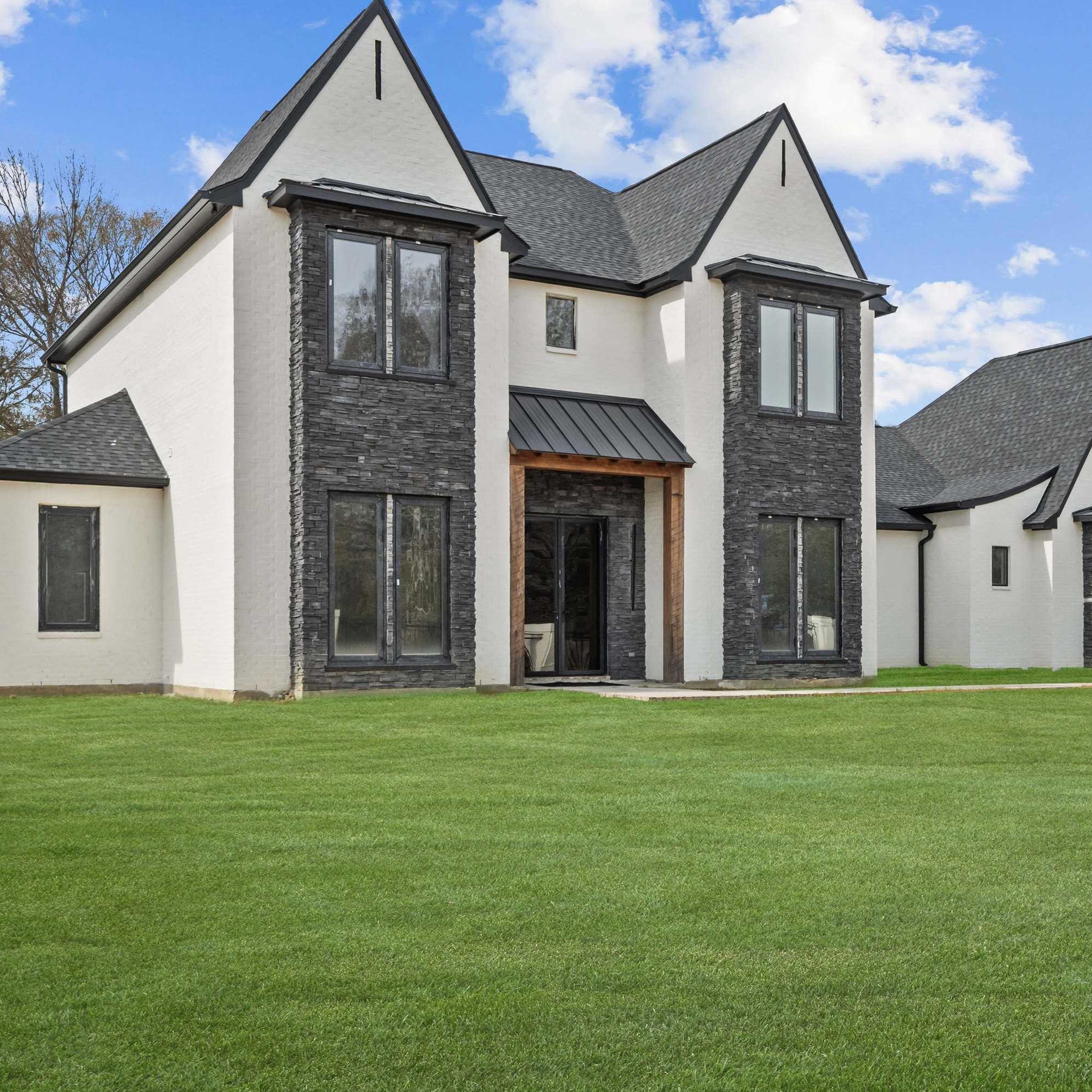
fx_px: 1392
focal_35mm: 39
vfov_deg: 42.8
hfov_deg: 42.7
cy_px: 551
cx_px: 637
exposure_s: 1/800
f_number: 8
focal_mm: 20
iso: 400
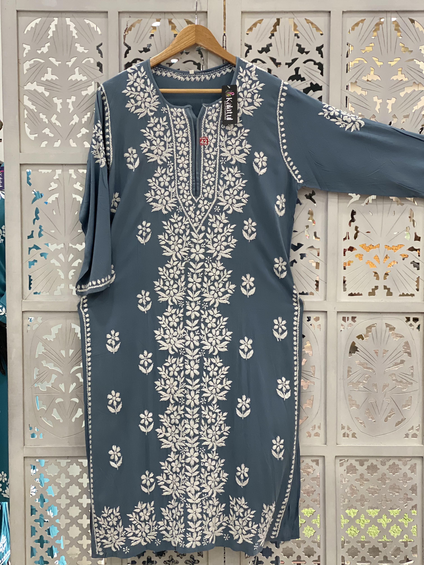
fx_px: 849
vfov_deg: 36.8
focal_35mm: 52
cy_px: 282
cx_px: 212
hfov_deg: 28.0
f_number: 2
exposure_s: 1/100
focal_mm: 6
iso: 250
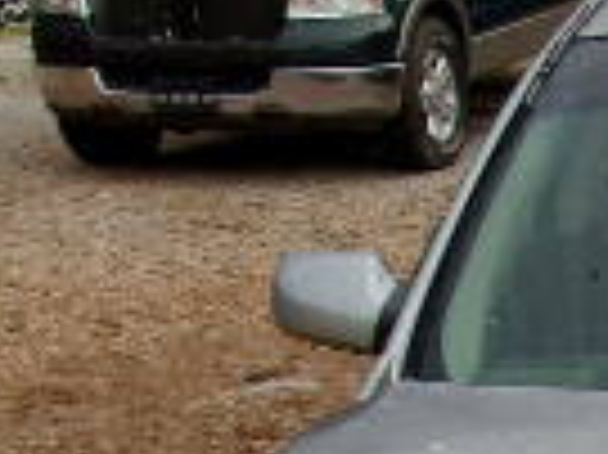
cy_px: 719
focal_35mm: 128
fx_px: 2246
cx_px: 959
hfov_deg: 14.2
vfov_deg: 11.0
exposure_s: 1/38
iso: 80
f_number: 10.4
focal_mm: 4.9
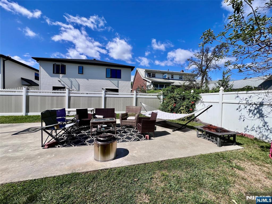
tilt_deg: -1.6
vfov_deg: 89.9
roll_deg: -1.3
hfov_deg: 106.2
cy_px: 102
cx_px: 136
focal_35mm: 13
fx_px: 102
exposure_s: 1/1980
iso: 32
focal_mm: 1.57
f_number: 1.8
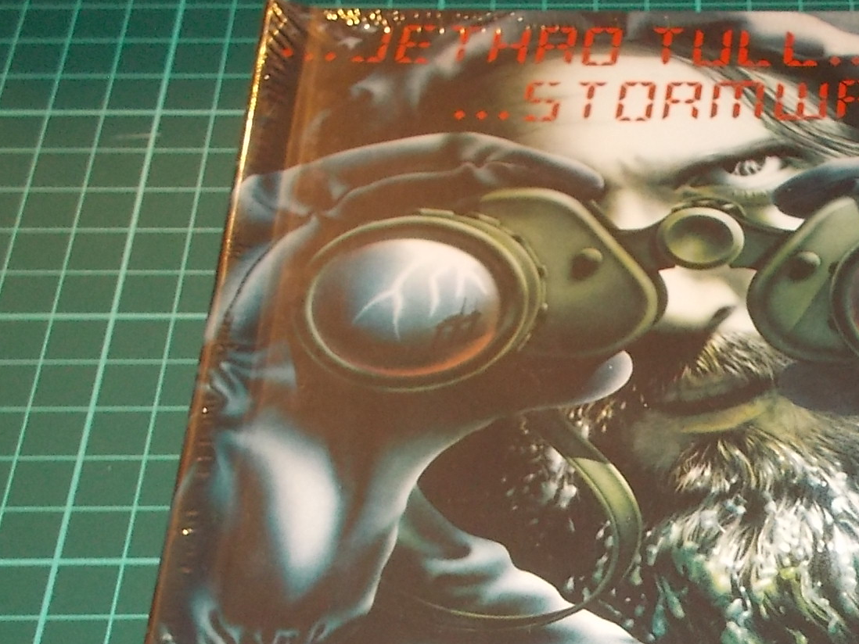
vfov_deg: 23.5
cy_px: 621
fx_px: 1489
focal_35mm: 60
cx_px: 701
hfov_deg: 31.3
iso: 200
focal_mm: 4.1
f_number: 3.3
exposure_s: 1/30
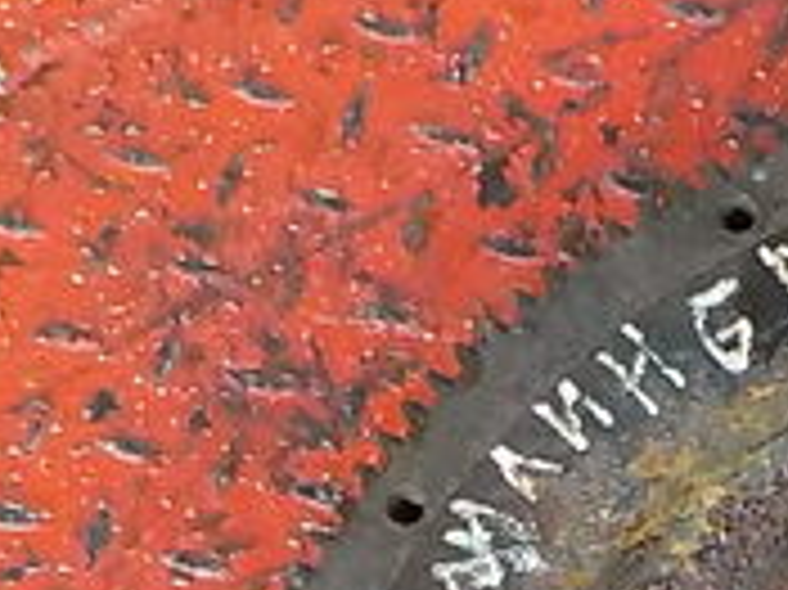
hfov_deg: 16.3
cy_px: 1018
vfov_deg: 12.4
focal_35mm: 110
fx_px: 2502
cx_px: 1180
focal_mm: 4.1
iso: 800
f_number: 3.3
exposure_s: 1/25
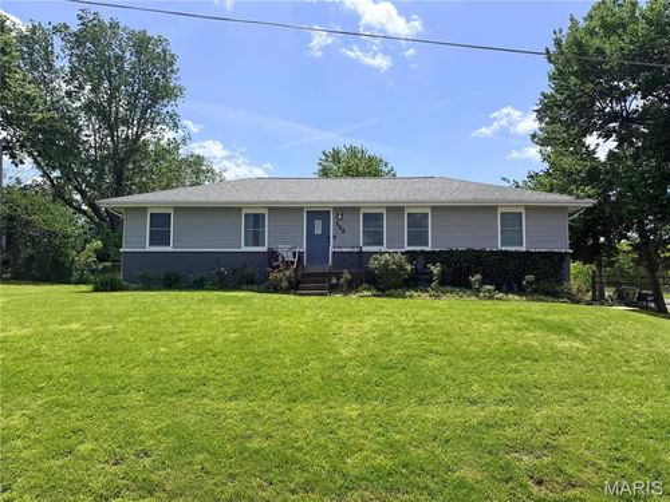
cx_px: 335
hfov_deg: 71.6
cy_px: 251
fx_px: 465
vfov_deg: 56.8
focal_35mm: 24
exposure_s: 1/5319
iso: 80
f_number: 1.78
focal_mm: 6.76
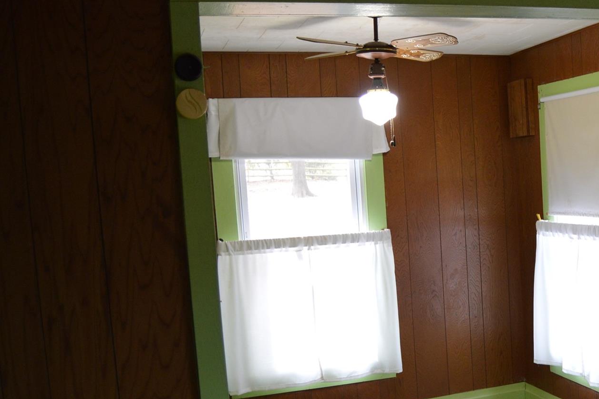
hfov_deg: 42.8
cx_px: 465
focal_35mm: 44
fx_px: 732
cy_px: 261
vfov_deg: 30.3
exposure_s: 1/60
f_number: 3.5
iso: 900
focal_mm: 18
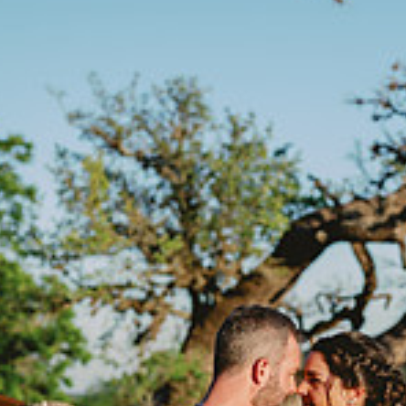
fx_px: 1712
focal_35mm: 129
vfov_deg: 13.1
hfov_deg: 13.5
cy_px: 510
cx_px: 259
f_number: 2.8
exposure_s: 1/1250
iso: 80
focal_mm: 50
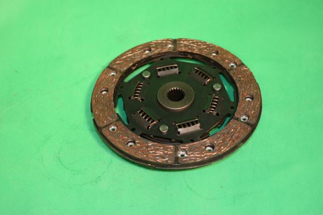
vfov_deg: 23.8
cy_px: 108
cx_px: 162
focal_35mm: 57
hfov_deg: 35.1
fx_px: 511
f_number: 5.6
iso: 360
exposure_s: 1/125
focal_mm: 38
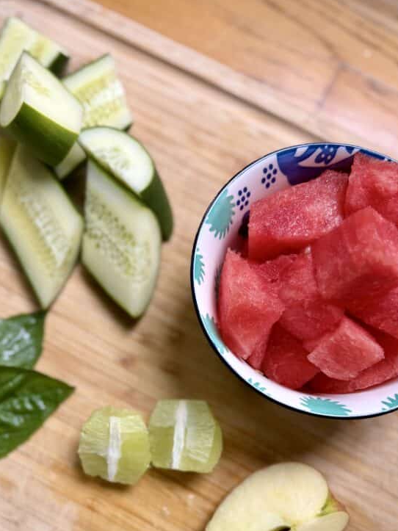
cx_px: 173
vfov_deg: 52.8
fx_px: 521
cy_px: 358
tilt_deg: -80.1
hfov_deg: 41.7
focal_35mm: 34
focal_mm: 6.76
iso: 64
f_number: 1.78
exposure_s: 1/199
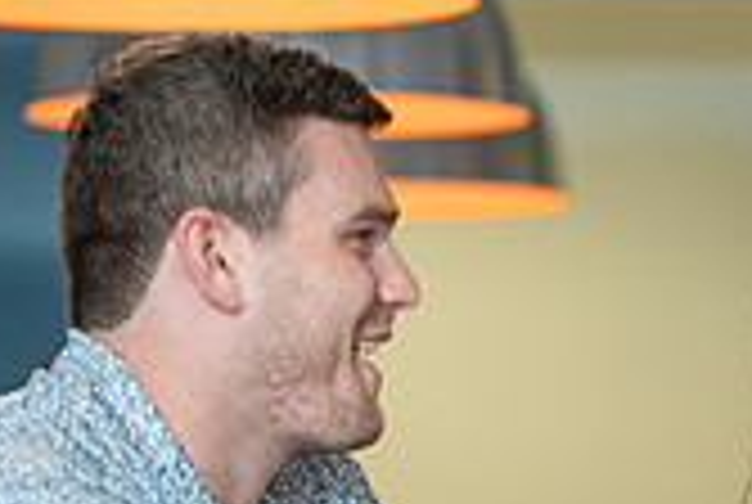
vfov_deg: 4.7
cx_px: 995
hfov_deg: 6.9
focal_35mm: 296
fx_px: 6194
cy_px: 470
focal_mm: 85
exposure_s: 1/250
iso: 200
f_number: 2.2
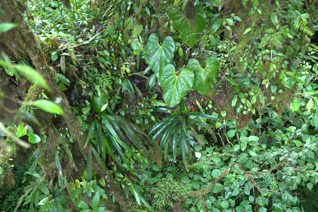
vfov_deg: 19.6
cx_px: 196
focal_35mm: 69
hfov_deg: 29.1
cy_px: 152
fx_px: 611
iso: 200
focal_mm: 39.7
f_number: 2.8
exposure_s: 1/80
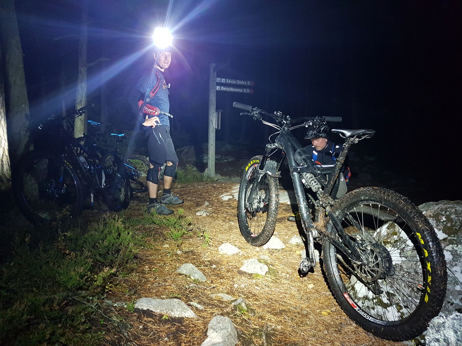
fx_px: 347
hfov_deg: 67.3
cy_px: 173
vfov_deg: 53.1
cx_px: 231
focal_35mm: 26
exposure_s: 1/10
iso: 250
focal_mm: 4.2
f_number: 1.7
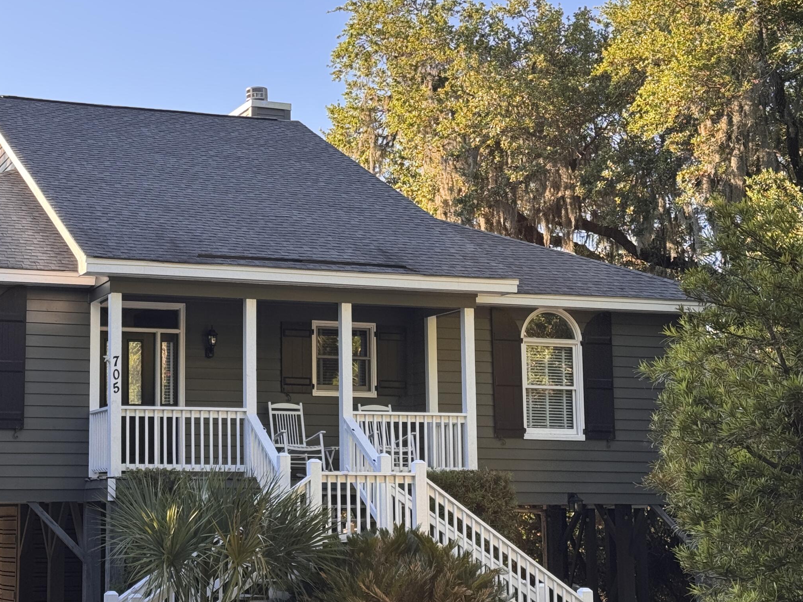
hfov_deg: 27.1
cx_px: 228
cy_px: 314
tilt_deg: +6.6
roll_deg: -0.3
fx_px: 1647
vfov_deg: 20.7
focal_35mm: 71
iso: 64
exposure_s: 1/507
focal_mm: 6.76
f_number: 1.78
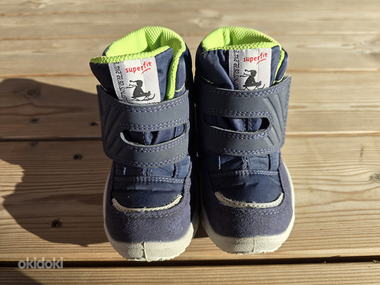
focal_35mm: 23
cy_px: 142
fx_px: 252
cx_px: 190
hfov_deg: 73.9
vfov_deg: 58.9
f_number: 1.7
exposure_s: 1/361
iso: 12
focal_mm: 6.3
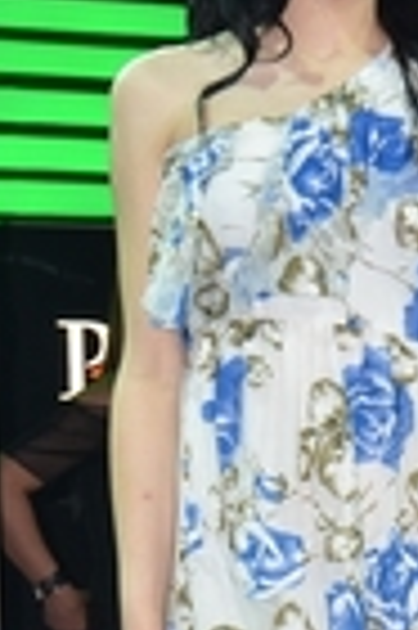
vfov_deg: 9.7
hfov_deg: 6.5
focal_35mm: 211
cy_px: 670
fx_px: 3684
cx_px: 319
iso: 640
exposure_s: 1/60
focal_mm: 38
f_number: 6.3
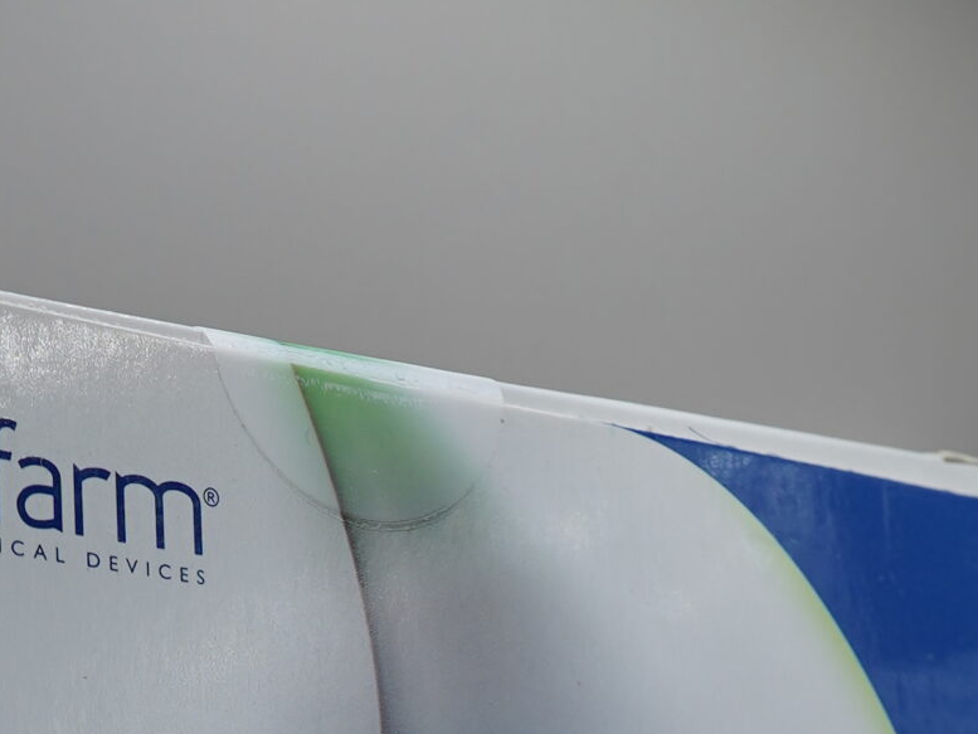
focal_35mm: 114
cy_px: 1395
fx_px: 3221
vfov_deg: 11.8
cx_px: 225
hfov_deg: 17.2
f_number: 6.3
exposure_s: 1/100
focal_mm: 24
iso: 100
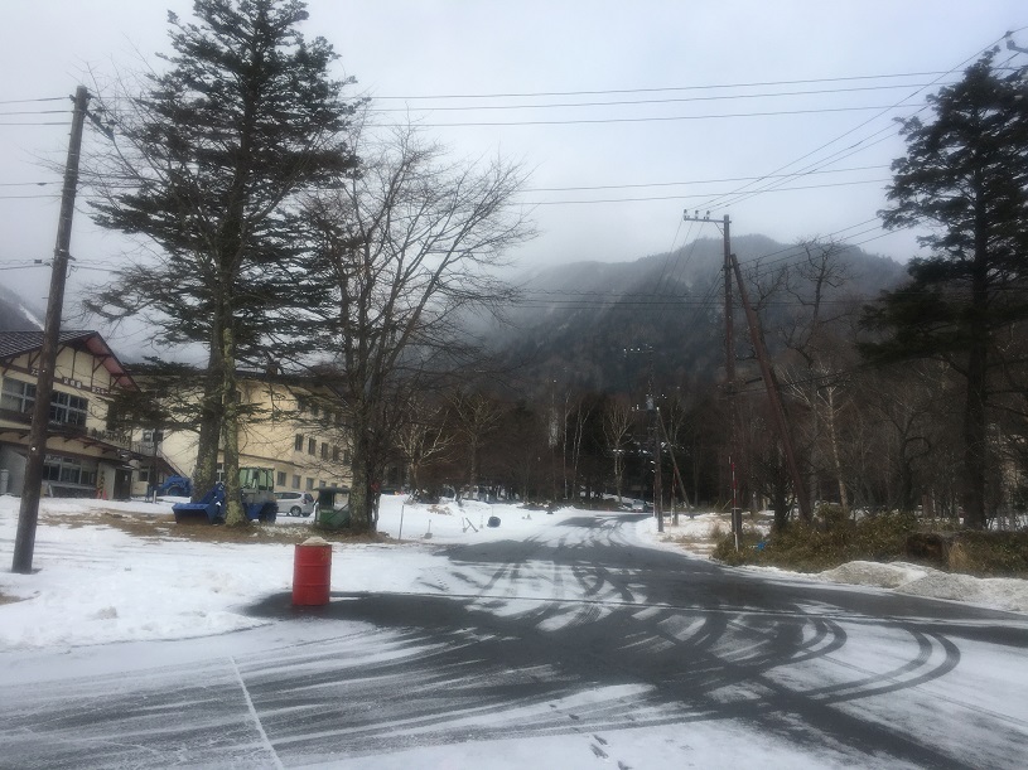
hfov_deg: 61.7
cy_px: 385
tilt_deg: +9.6
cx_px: 514
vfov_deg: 48.2
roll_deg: -1.6
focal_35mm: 29
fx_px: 861
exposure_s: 1/761
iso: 25
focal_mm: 4.15
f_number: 2.2
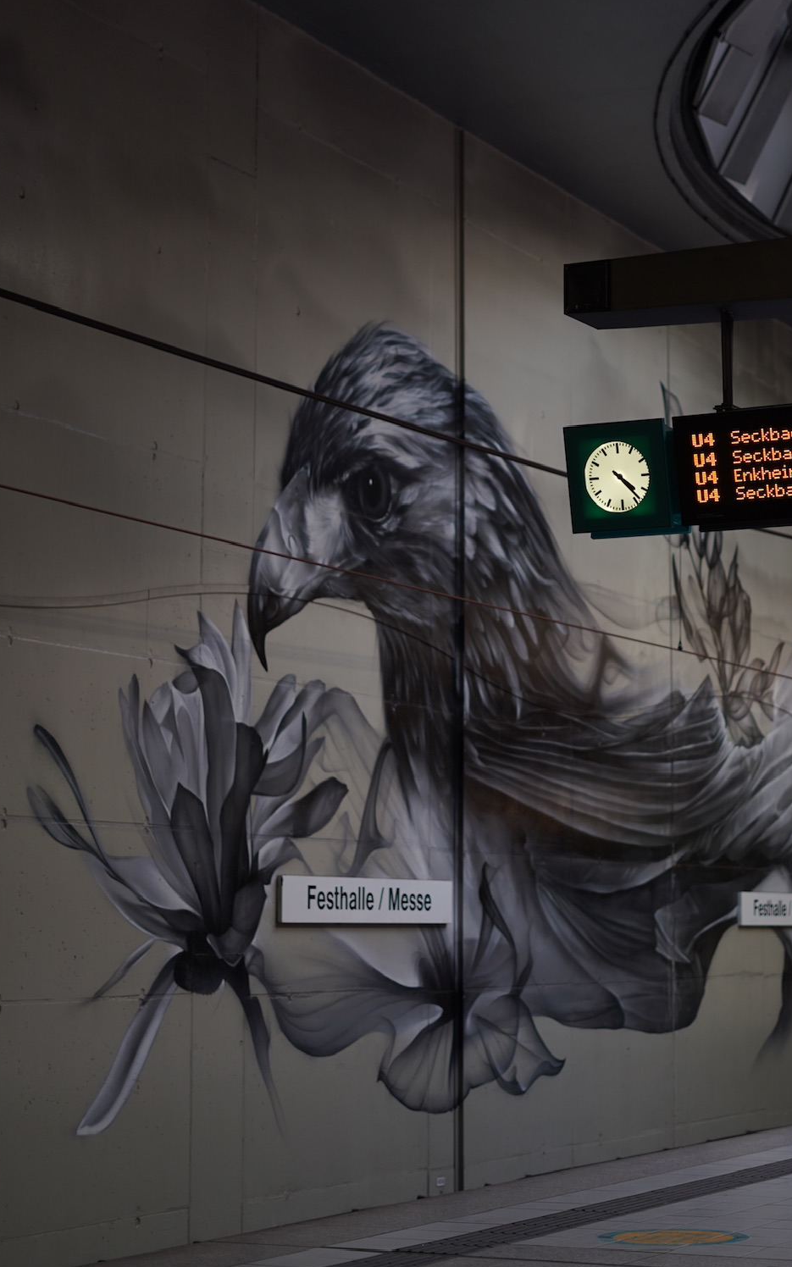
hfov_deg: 17.6
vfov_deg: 27.8
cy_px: 564
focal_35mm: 74
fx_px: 2556
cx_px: 519
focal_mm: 50
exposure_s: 1/125
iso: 125
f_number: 1.8
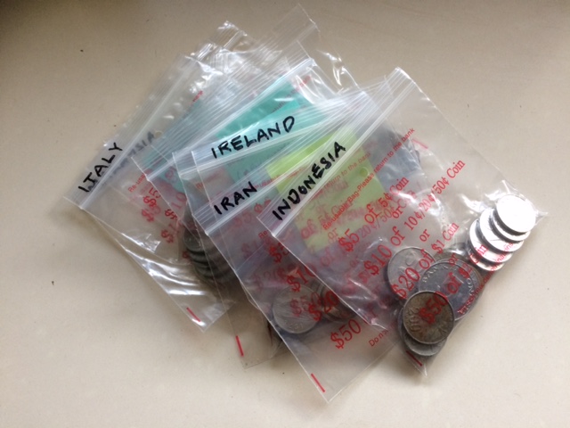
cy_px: 214
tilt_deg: -72.3
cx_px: 285
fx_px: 478
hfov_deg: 61.7
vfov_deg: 48.2
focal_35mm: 29
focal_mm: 4.15
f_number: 2.2
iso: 100
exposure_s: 1/33
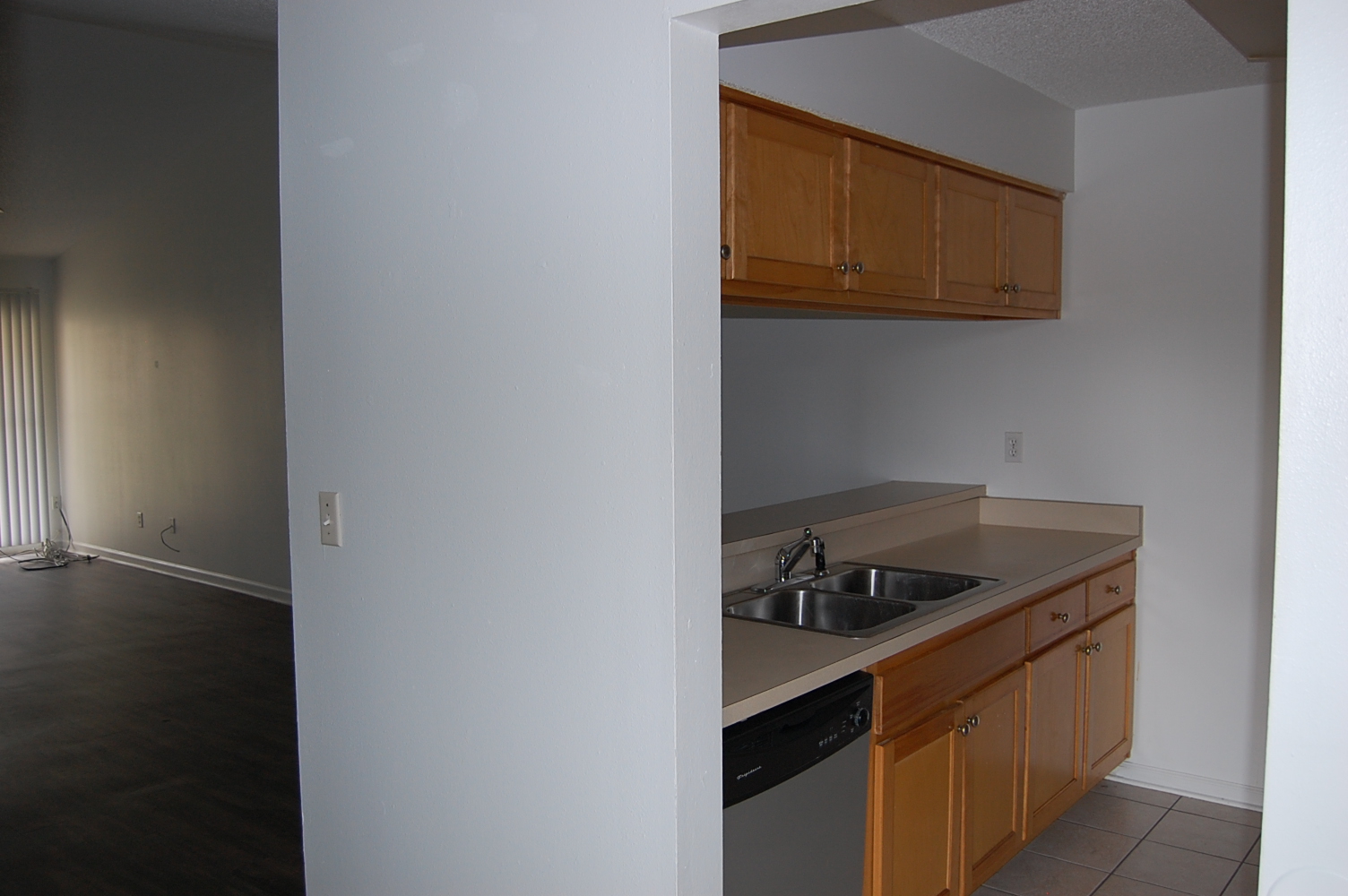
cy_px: 448
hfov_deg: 62.0
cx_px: 674
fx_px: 1122
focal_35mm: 30
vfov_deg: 43.5
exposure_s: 1/60
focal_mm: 20
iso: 400
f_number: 3.8
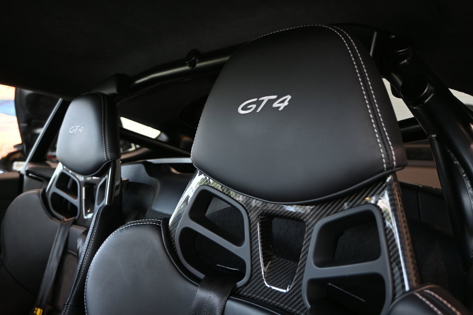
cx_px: 236
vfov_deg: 43.6
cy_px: 158
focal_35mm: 30
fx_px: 394
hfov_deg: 61.9
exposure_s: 1/30
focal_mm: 20
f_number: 3.8
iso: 180
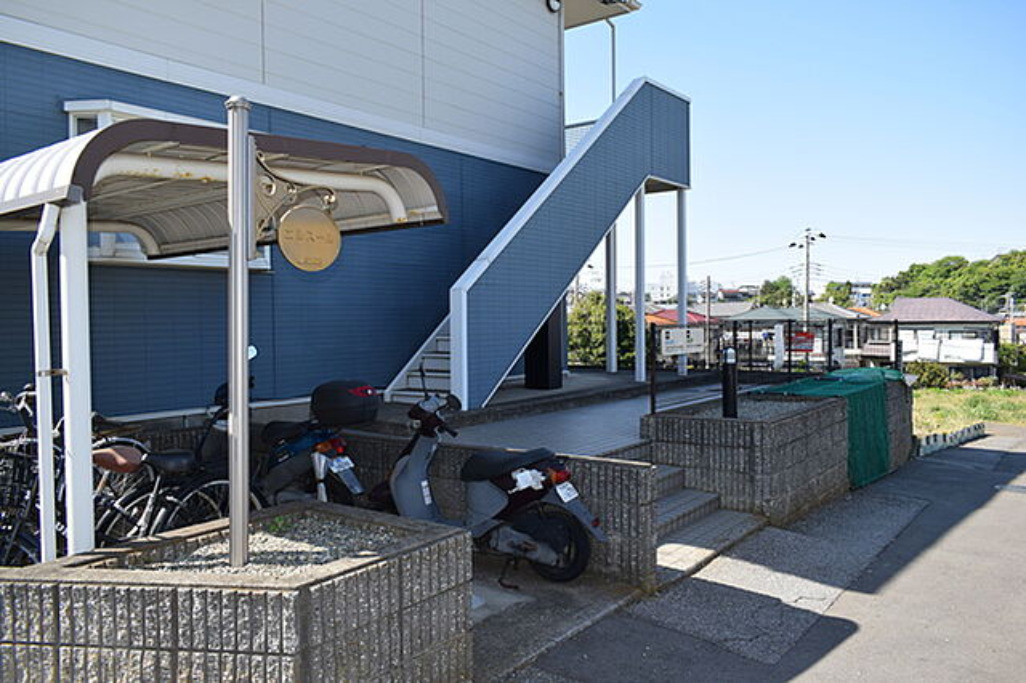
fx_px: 769
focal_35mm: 27
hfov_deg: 67.4
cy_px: 342
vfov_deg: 47.9
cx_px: 513
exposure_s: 1/200
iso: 100
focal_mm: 18
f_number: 7.1
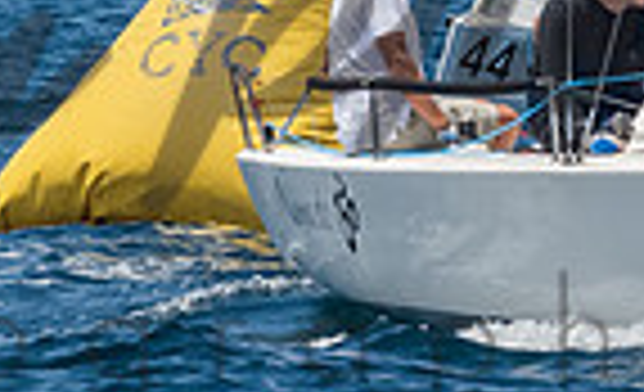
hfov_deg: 2.0
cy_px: 183
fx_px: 18414
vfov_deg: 1.2
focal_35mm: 1057
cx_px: 356
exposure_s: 1/800
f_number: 14
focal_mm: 150
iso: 640
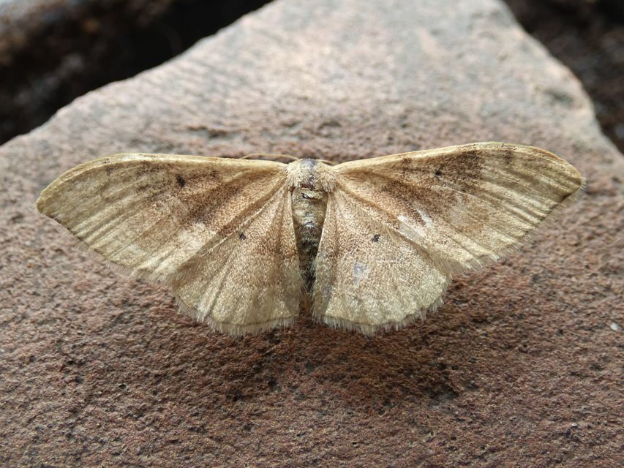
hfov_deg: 55.3
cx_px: 312
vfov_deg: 43.0
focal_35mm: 33
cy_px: 234
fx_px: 595
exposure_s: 1/60
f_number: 3.4
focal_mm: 6
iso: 100
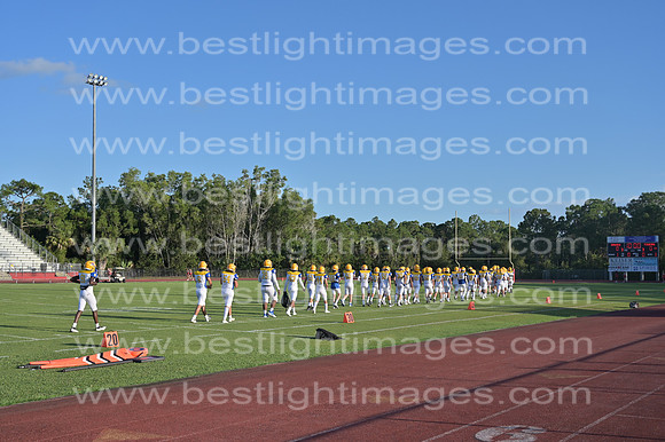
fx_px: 775
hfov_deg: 46.4
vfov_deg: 31.9
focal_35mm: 42
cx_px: 332
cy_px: 221
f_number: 5.6
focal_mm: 42
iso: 160
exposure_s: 1/1000
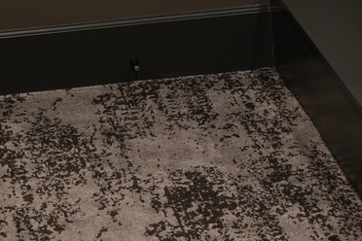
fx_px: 1991
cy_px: -221
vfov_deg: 6.7
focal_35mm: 198
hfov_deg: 10.3
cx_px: 340
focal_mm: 24
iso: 320
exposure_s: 1/30
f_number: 2.8
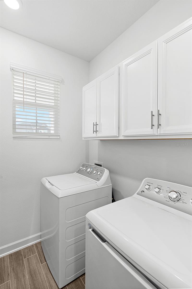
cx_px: 96
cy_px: 144
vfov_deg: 93.3
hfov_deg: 70.4
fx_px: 136
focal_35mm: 17
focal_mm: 17
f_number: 9
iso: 250
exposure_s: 1/13
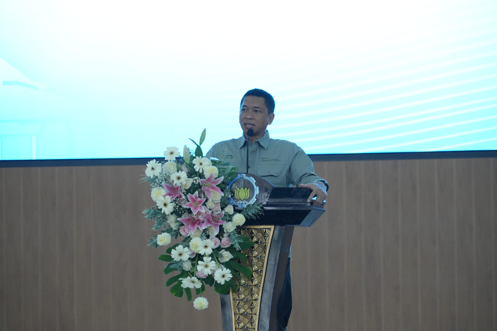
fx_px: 2098
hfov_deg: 13.5
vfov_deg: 9.0
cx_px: 248
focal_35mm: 152
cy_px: 166
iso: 6400
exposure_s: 1/125
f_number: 5.6
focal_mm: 152
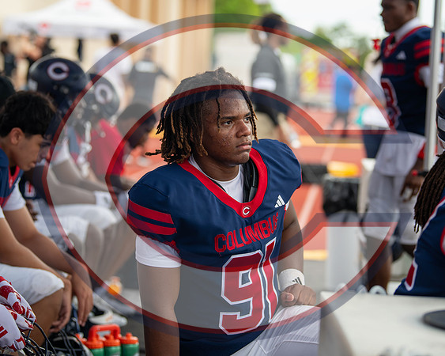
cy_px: 147
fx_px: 1710
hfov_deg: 14.8
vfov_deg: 11.9
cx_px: 231
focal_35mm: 130
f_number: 2.8
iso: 450
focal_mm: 95
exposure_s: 1/1000
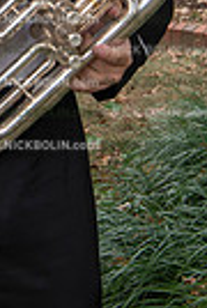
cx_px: -7
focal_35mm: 134
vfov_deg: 14.7
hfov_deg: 10.2
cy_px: -76
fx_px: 1150
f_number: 8
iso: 500
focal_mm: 40
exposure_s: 1/100
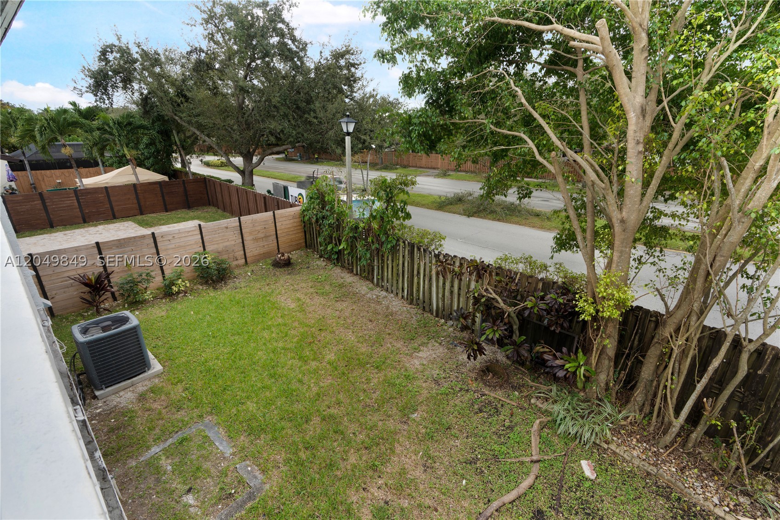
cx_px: 390
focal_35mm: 16
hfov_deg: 96.7
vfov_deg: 73.7
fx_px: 347
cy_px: 260
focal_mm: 16
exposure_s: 1/10
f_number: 11
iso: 80
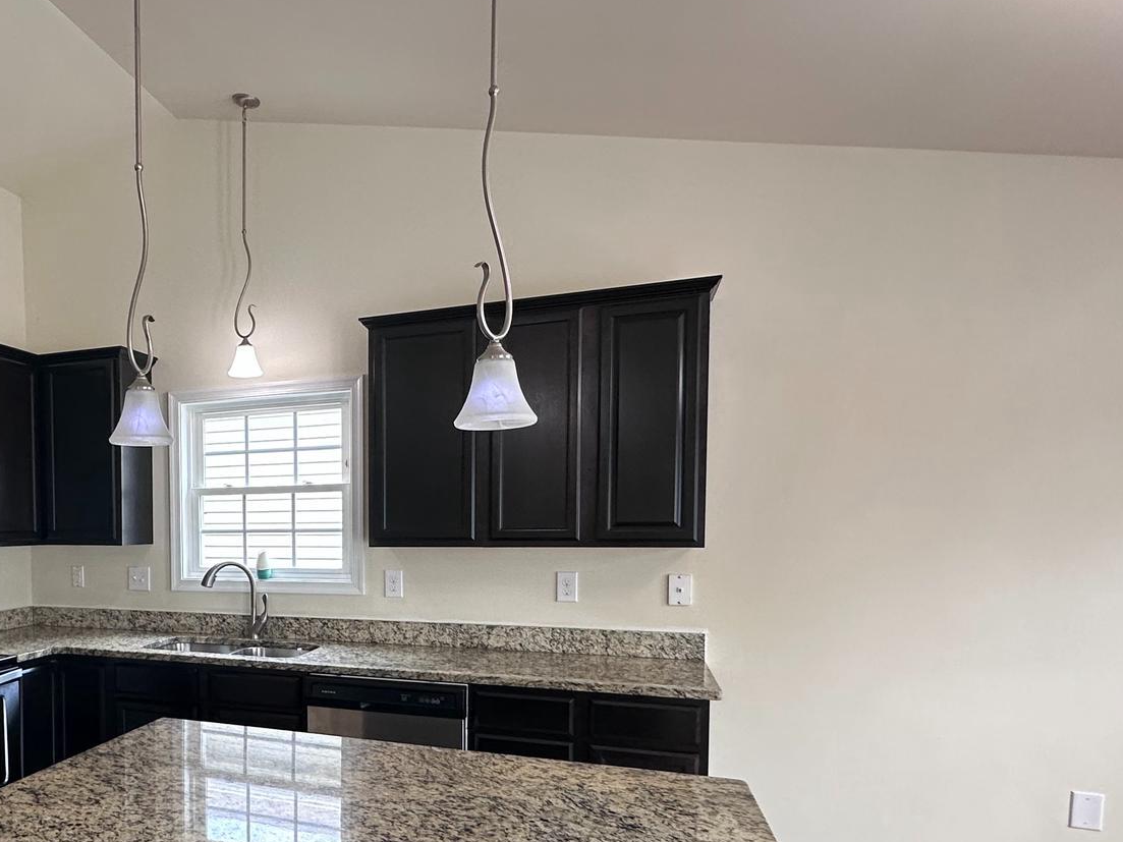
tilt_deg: -2.3
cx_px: 220
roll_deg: +0.6
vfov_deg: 51.9
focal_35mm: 26
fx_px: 843
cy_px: 571
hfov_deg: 61.6
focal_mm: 2.22
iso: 200
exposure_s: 1/120
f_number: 2.2
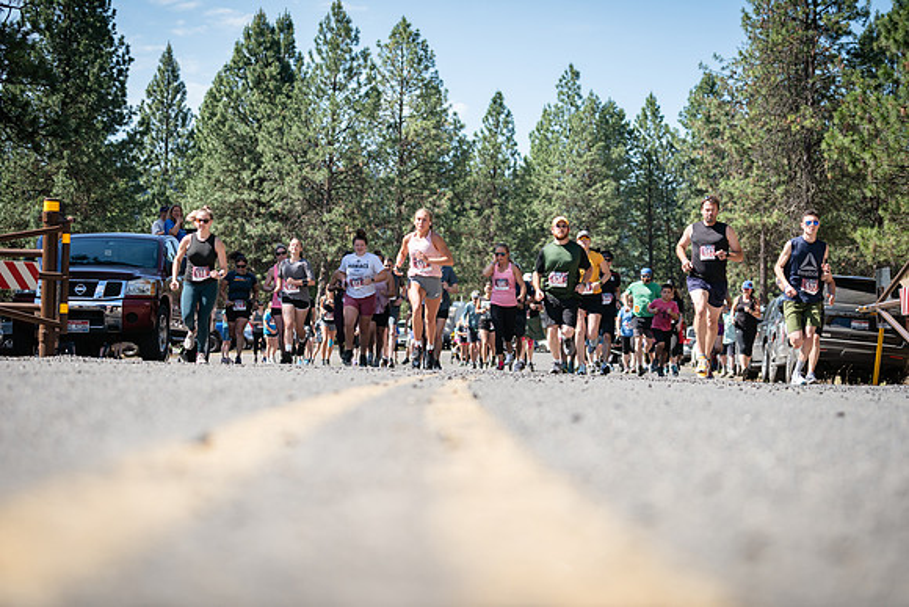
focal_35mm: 74
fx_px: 1869
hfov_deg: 27.3
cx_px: 454
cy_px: 304
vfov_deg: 18.4
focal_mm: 74
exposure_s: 1/500
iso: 125
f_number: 4
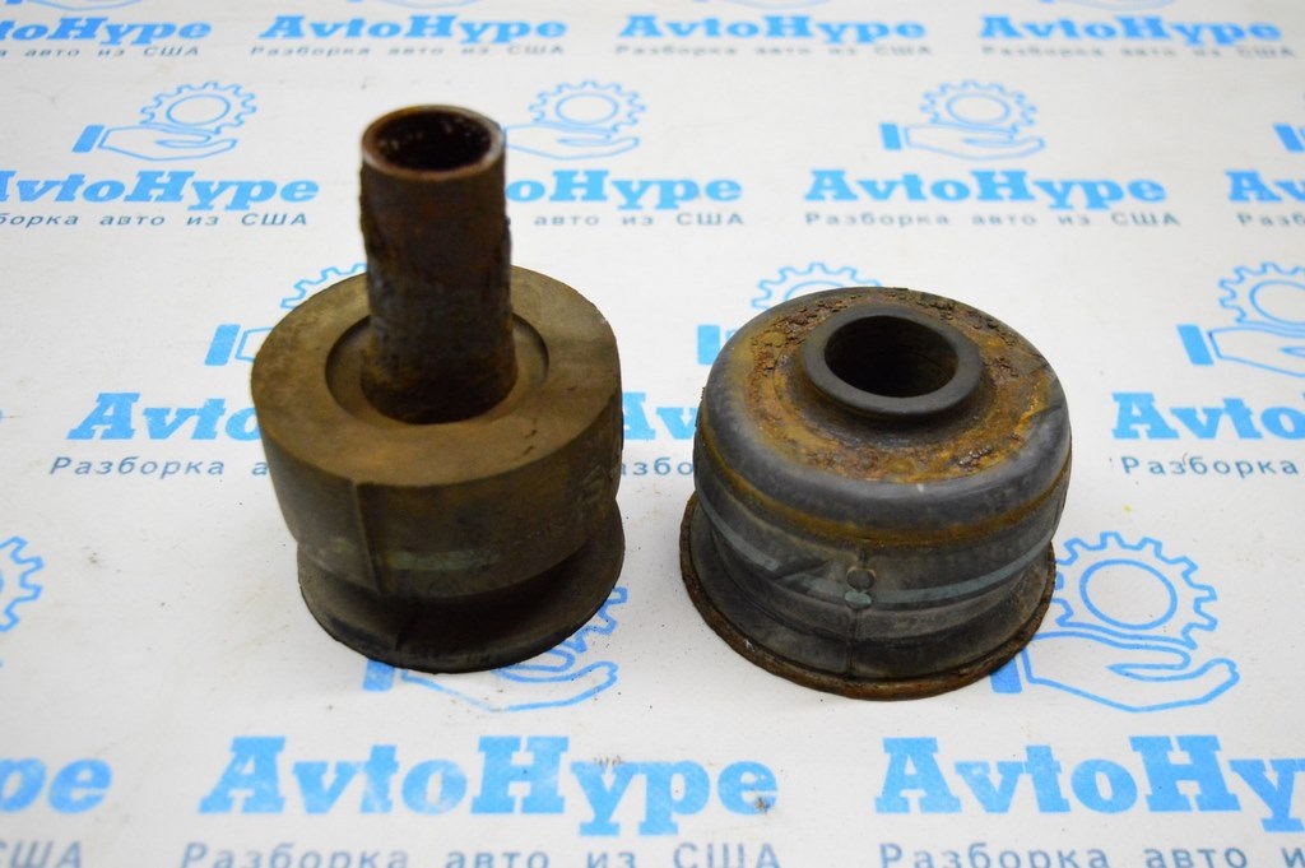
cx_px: 652
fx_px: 1467
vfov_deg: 33.0
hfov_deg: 48.0
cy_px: 434
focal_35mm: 40
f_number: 4
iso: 3200
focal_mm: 27
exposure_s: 1/320
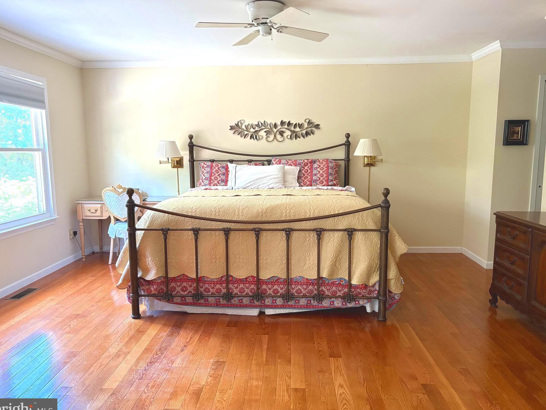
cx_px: 272
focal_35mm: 27
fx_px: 426
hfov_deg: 65.3
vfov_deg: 51.4
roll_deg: +0.6
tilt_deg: -7.7
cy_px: 208
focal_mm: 5.96
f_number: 1.6
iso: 400
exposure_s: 1/60
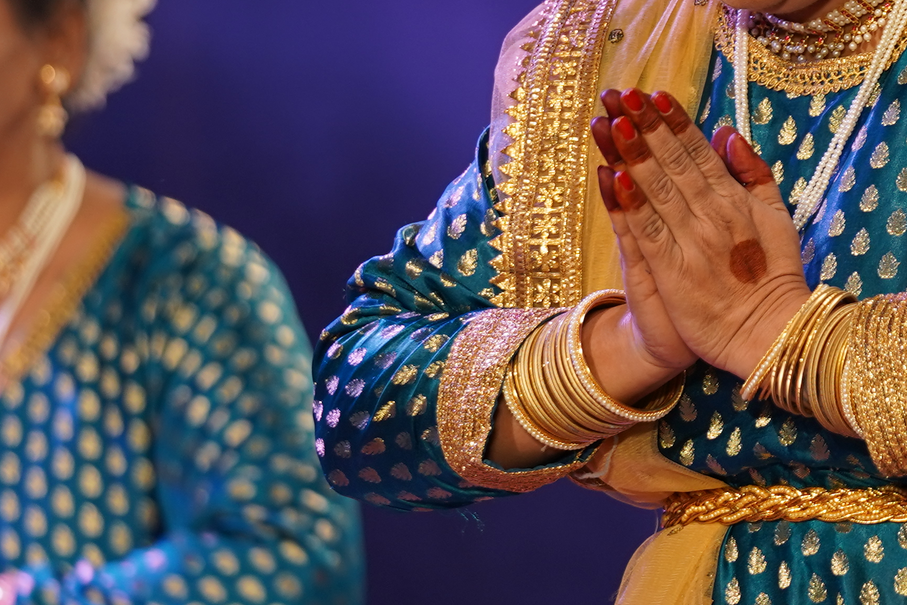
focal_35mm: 695
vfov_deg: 2.0
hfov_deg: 3.0
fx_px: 17507
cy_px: 128
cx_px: 779
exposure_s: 1/200
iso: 320
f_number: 2.8
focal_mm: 200
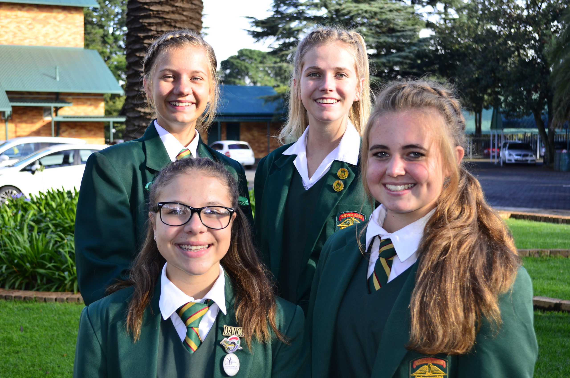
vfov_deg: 25.6
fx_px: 830
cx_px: 285
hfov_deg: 37.9
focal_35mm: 52
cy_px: 189
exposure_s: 1/125
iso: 200
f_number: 5.6
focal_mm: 35
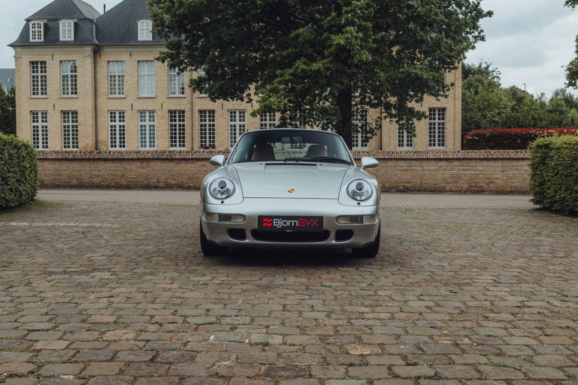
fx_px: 642
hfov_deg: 48.5
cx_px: 292
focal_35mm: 40
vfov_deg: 33.3
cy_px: 156
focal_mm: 32
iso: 200
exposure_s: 1/160
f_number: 7.1
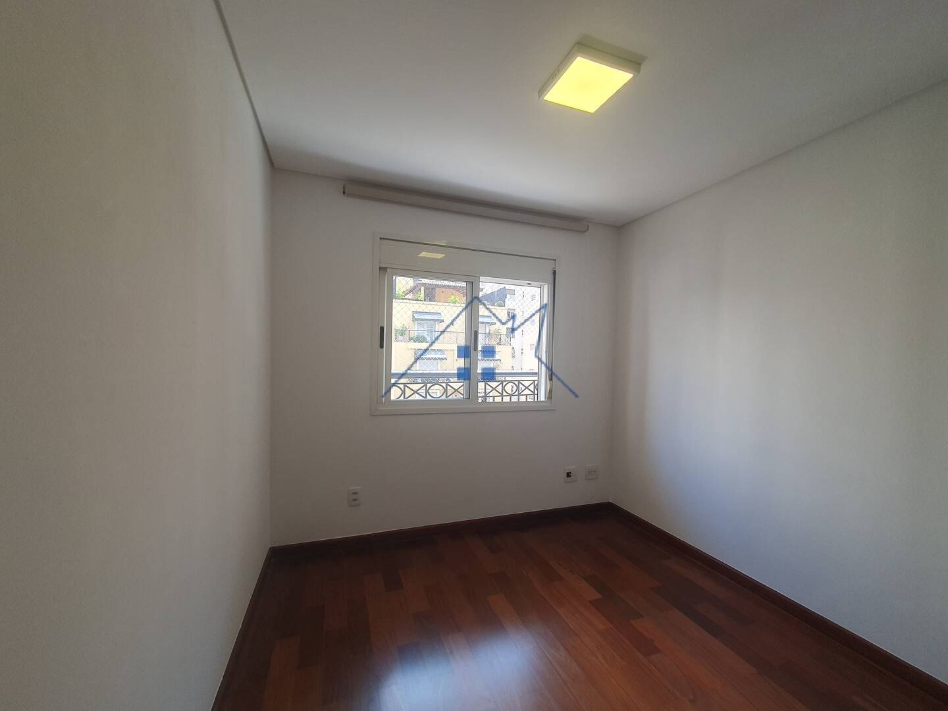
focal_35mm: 13
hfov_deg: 106.2
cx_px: 474
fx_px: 356
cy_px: 356
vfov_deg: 89.9
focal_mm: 1.8
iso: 64
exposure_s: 1/120
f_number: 2.2
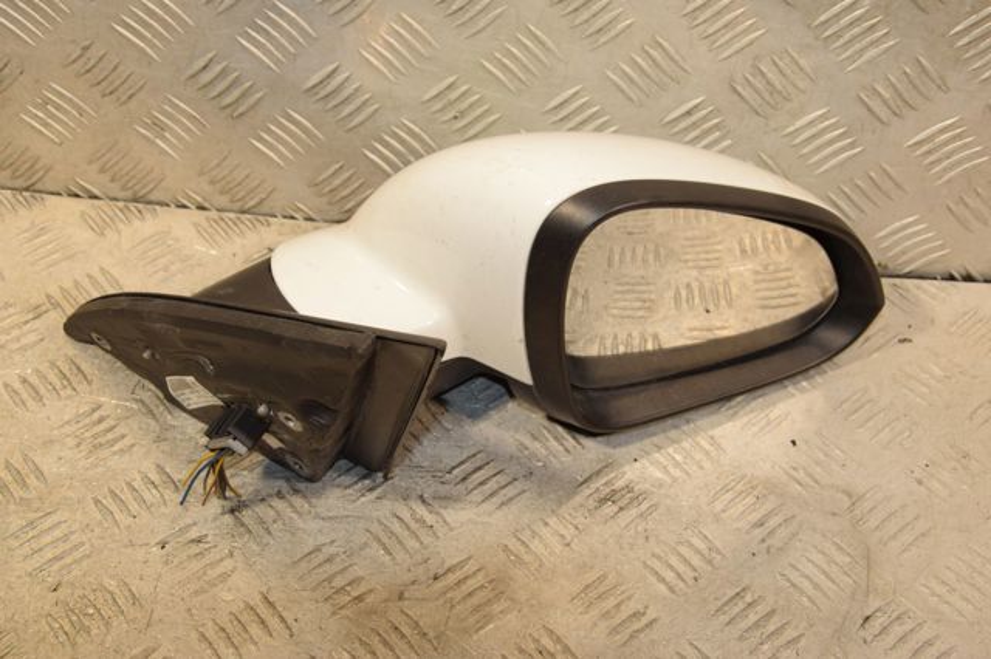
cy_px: 330
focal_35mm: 48
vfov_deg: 28.0
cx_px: 496
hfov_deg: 41.1
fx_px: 1321
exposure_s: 1/200
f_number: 8
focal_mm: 32
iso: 800
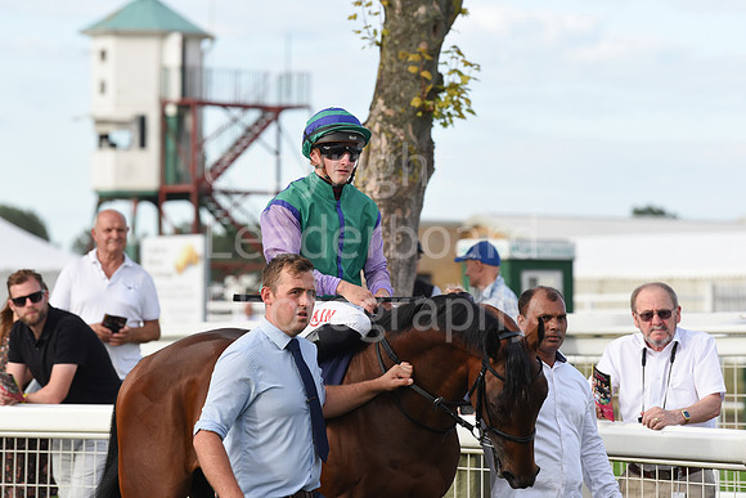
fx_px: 4145
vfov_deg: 6.9
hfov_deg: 10.3
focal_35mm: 200
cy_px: 249
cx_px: 373
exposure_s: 1/1600
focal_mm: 200
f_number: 5.6
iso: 800
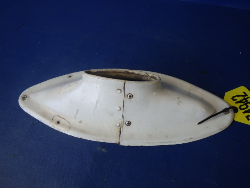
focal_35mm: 28
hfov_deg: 63.4
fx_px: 202
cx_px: 125
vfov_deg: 49.7
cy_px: 94
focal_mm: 5
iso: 125
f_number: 3.9
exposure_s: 1/80
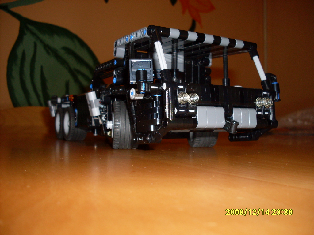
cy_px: 118
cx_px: 157
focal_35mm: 38
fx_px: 345
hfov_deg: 49.0
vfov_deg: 37.7
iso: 100
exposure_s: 1/45
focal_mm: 6.3
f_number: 2.8
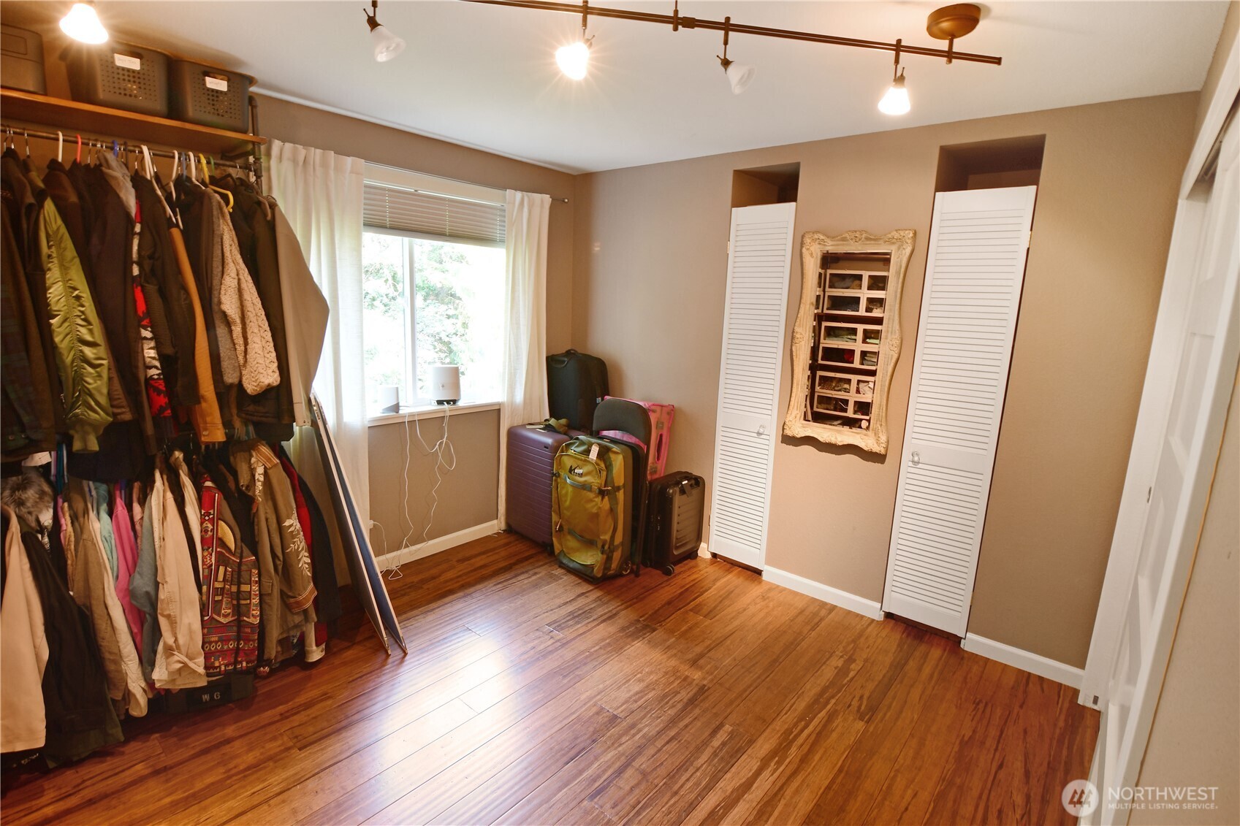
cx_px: 620
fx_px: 568
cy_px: 413
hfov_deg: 95.0
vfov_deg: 72.0
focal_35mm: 16
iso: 125
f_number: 11
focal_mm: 11
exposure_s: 4
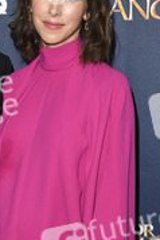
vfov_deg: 20.5
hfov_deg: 13.6
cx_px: -11
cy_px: 175
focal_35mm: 99
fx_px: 659
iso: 640
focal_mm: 44
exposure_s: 1/250
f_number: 5.6
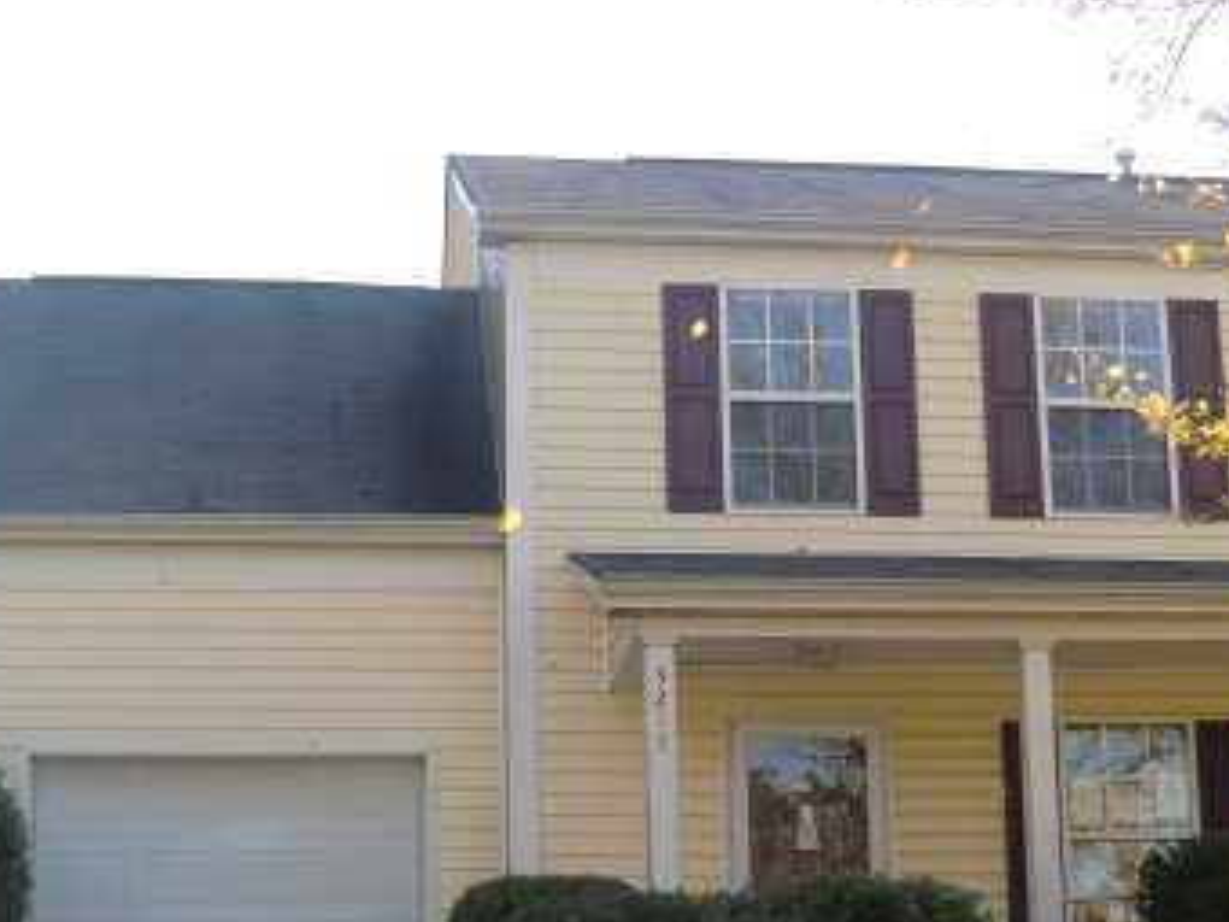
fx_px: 2272
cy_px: 673
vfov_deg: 22.7
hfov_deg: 30.2
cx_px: 701
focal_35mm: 64
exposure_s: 1/160
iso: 64
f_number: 3.6
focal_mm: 6.1
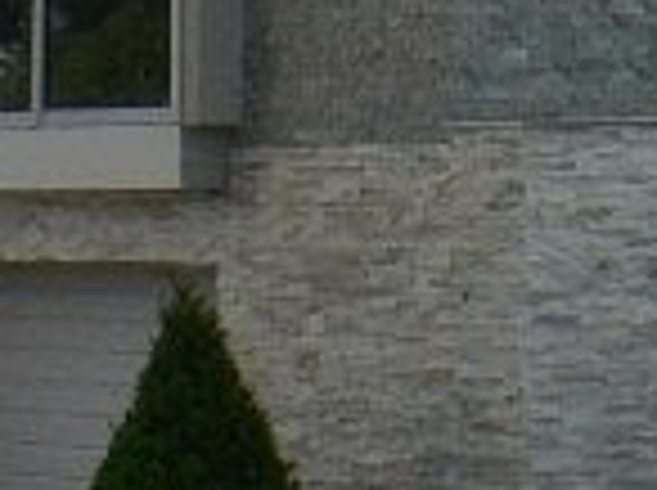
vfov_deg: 5.1
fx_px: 4794
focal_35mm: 253
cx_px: 684
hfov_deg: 7.8
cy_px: -1627
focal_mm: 6
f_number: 4
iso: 80
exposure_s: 1/250
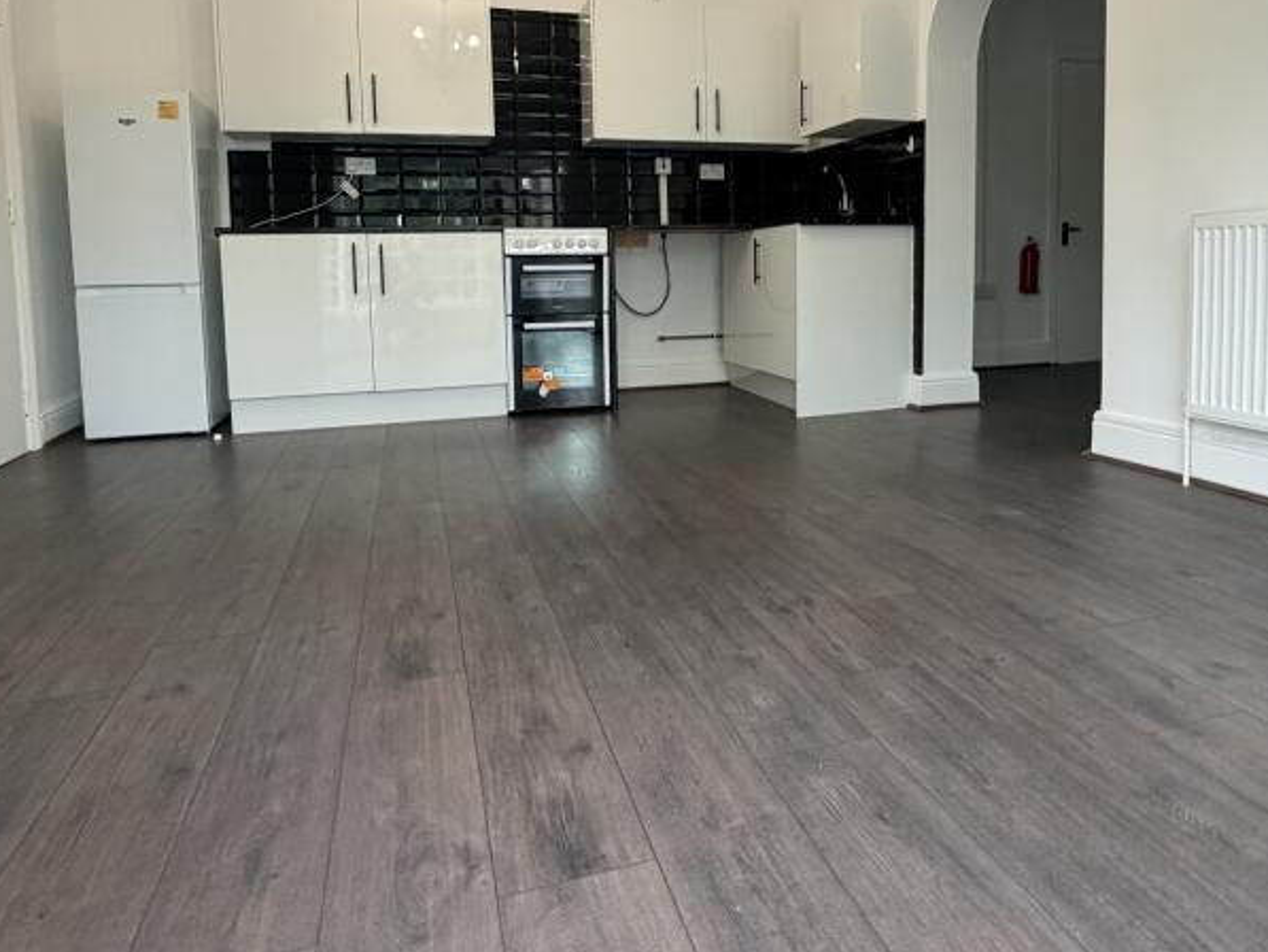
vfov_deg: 55.8
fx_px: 879
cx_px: 688
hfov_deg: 71.4
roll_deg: +1.4
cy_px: 327
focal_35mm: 24
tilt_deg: -3.9
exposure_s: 1/50
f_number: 2.2
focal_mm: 2.22
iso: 200
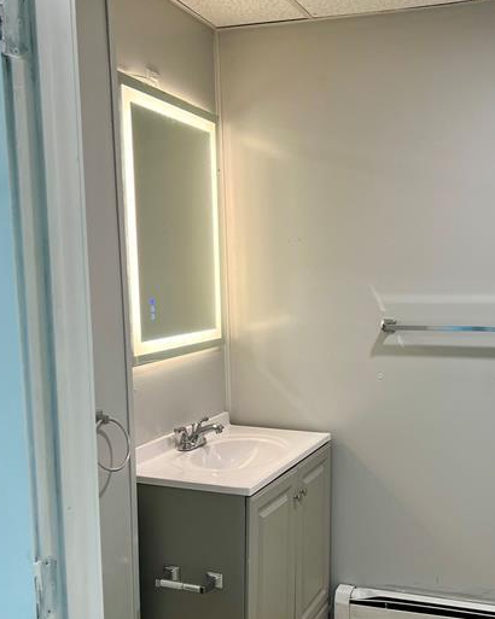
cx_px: 318
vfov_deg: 47.8
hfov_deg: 38.8
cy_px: 362
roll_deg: +0.8
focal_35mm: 38
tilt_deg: -7.3
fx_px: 696
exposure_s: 1/120
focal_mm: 5.7
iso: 80
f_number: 1.5
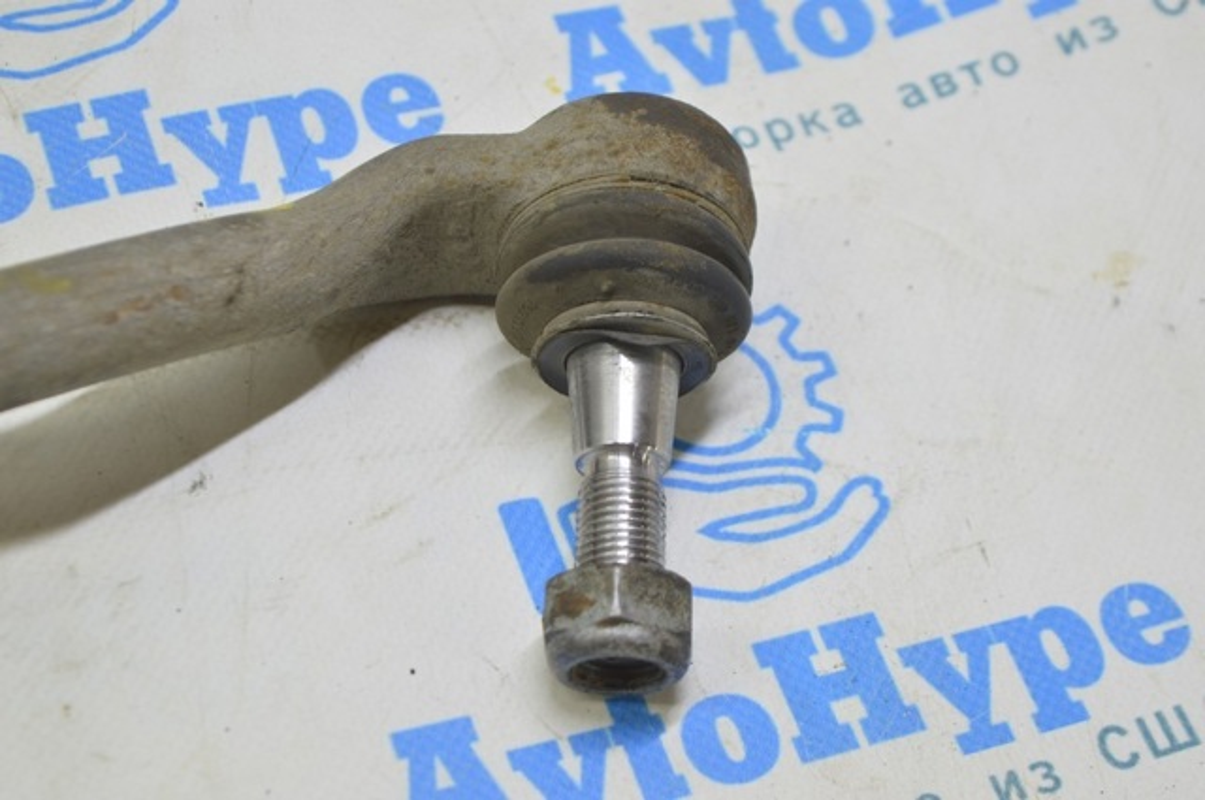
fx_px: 2607
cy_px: 400
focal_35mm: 78
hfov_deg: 26.0
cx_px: 602
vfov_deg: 17.4
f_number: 5.6
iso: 400
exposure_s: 1/20
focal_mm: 52
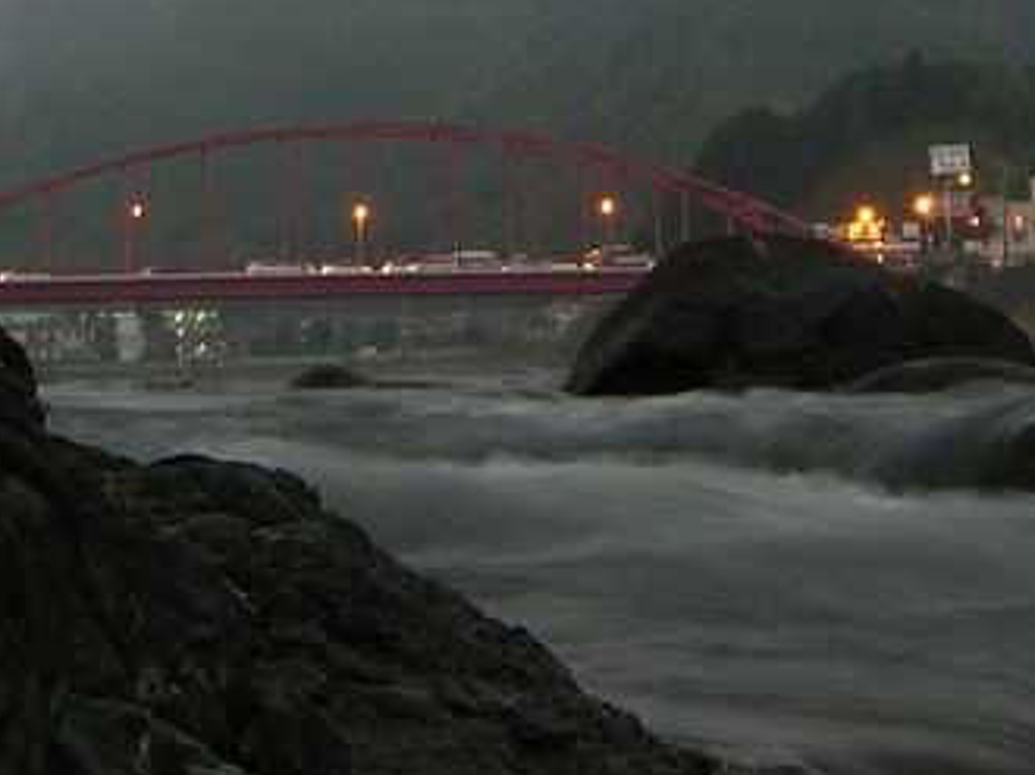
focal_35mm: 59
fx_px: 1763
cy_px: 442
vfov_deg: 24.8
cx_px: 753
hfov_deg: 32.2
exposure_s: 1/2
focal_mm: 7.9
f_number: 4
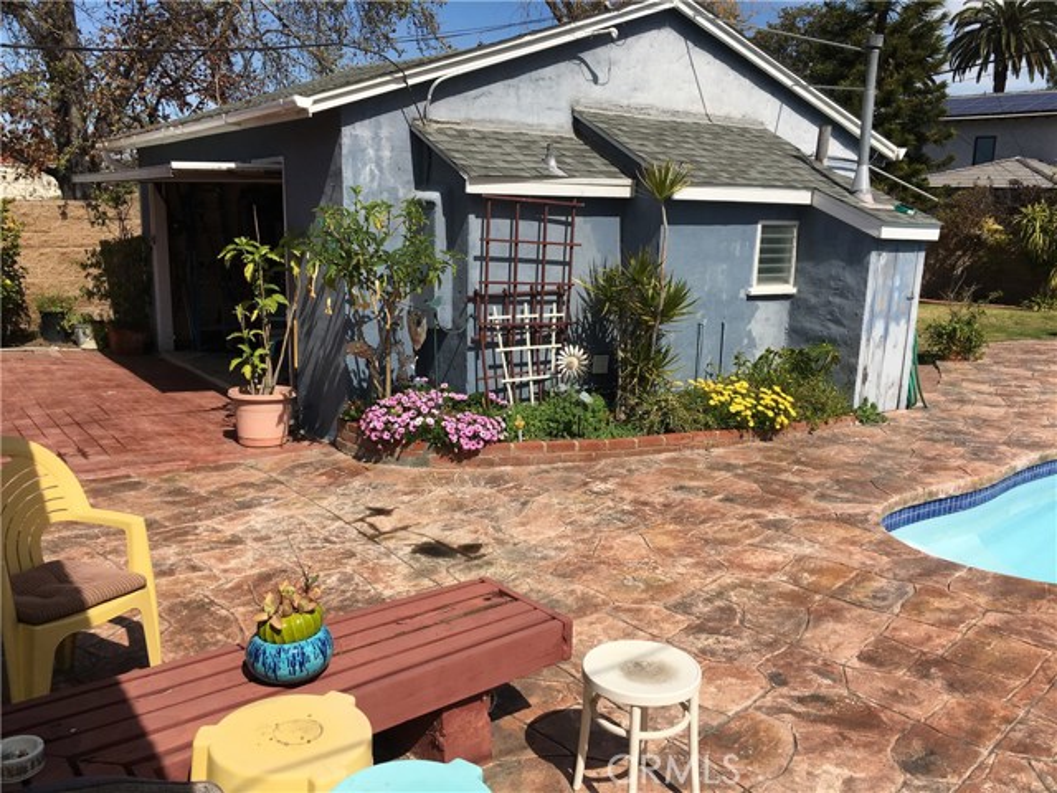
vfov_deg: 48.2
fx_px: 886
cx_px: 528
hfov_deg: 61.7
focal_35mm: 29
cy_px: 396
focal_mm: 4.15
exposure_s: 1/2564
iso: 25
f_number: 2.2
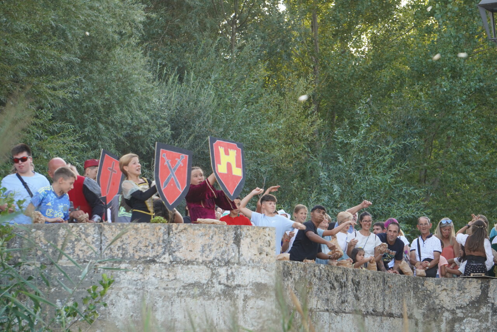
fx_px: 2070
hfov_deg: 13.7
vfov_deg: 9.1
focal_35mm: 150
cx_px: 248
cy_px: 166
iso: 400
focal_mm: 100
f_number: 5.6
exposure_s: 1/160
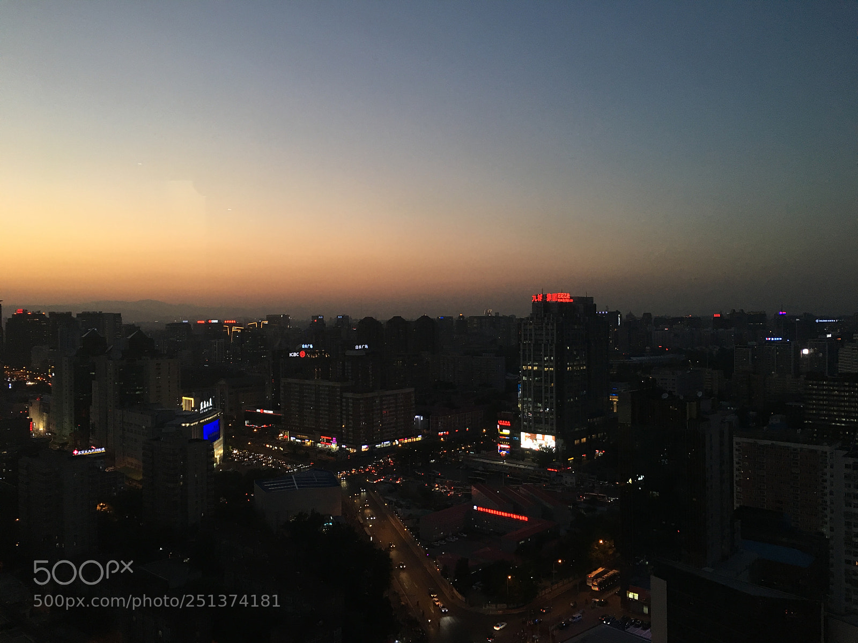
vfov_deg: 48.2
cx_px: 429
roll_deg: +0.0
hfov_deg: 61.7
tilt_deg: +0.7
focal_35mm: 29
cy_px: 322
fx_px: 719
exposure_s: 1/33
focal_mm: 4.15
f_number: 2.2
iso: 100
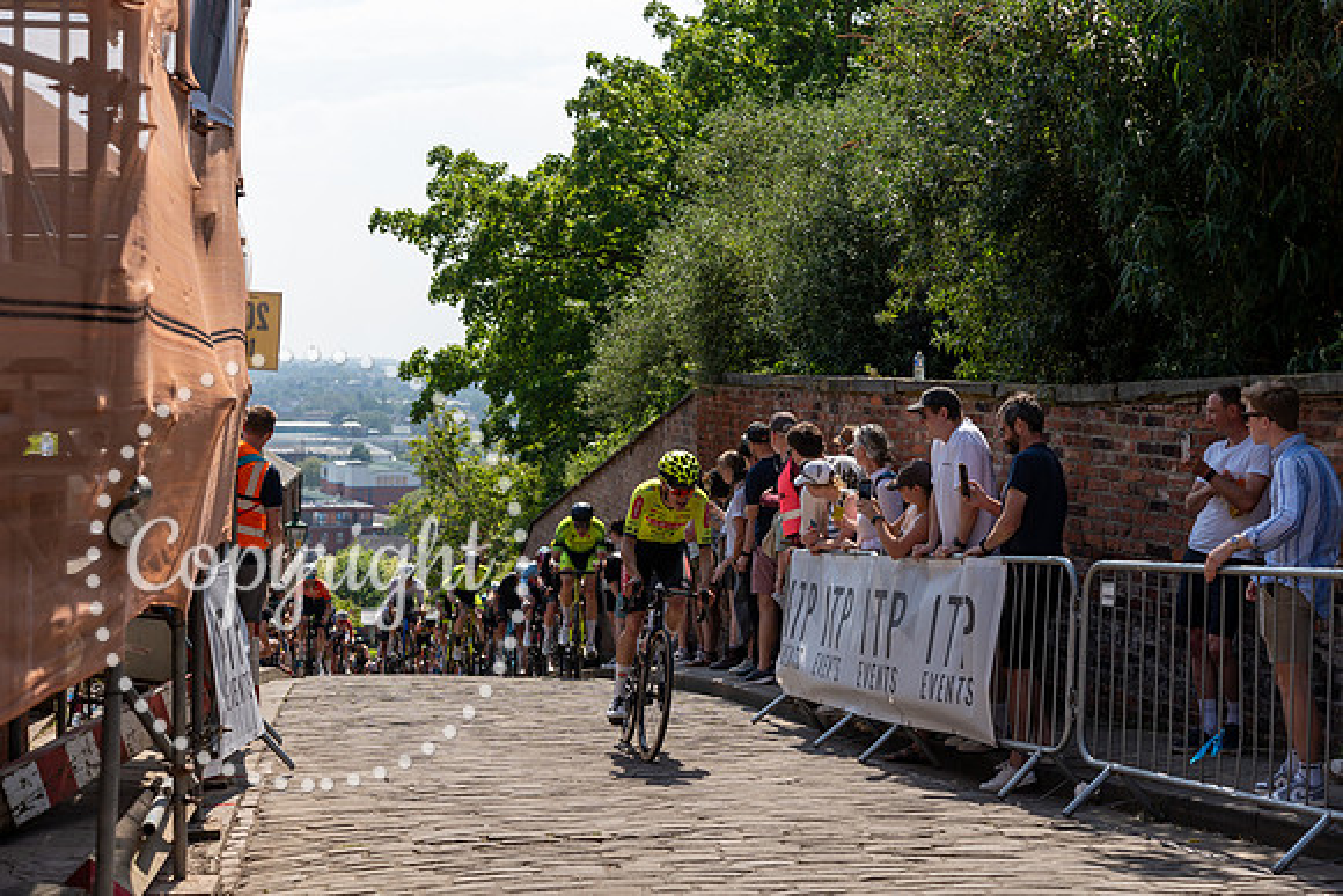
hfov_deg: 32.4
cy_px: 448
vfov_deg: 21.9
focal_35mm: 62
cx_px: 672
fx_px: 2313
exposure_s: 1/1600
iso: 160
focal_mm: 62
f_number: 4
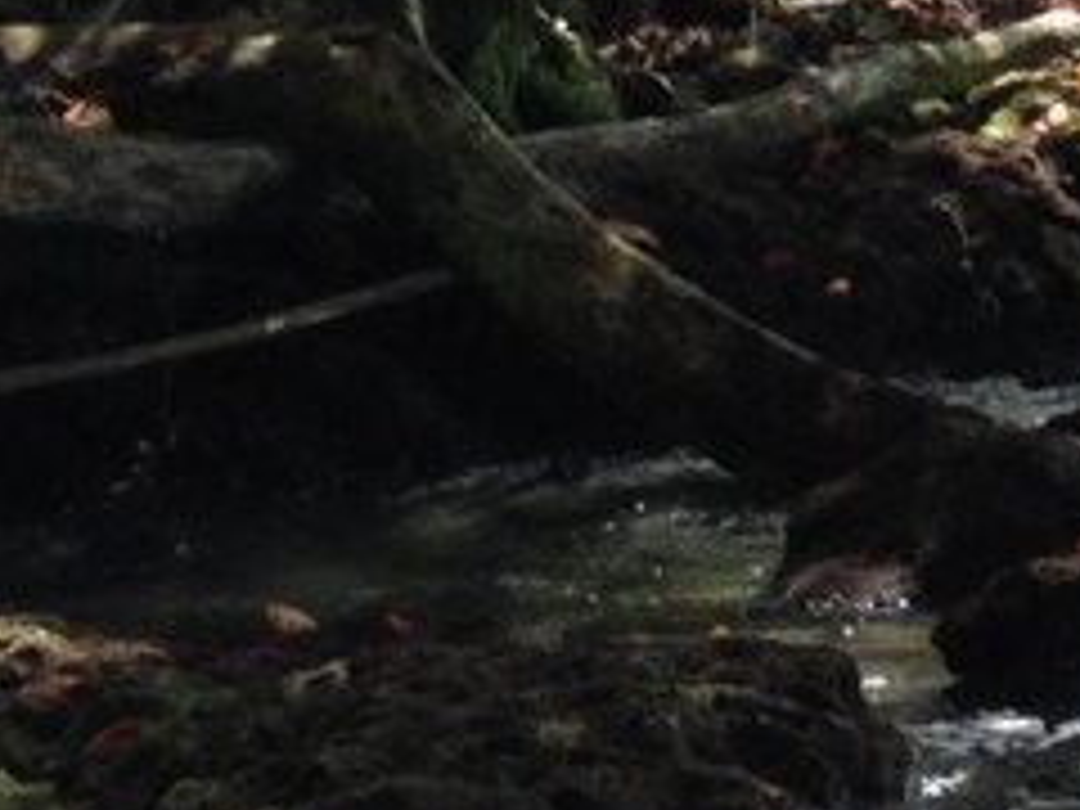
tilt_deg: +0.0
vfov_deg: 6.1
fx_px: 7269
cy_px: -1035
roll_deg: +1.1
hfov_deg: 8.0
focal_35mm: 233
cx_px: 2444
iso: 50
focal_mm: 4.28
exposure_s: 1/307
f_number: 2.4
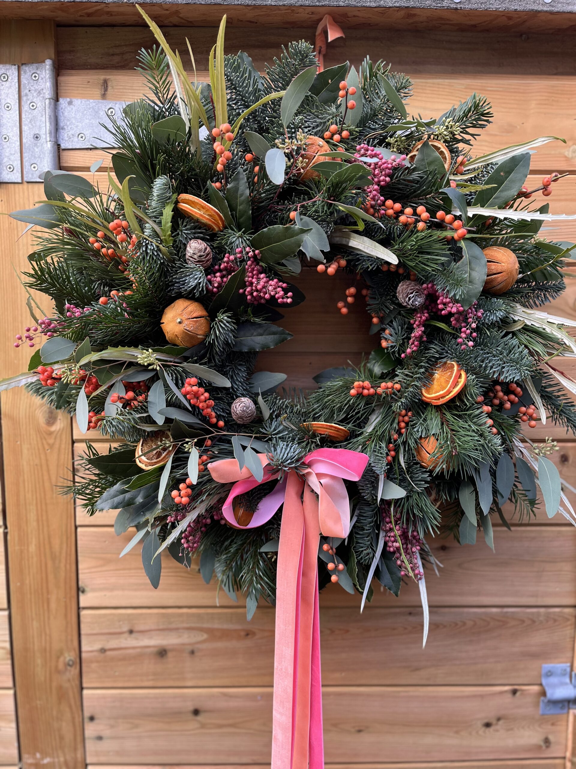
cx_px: 288
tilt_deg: -5.8
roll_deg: -0.1
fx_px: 577
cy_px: 384
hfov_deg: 53.1
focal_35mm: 26
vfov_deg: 67.3
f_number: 1.6
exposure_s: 1/122
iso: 80
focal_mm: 5.1
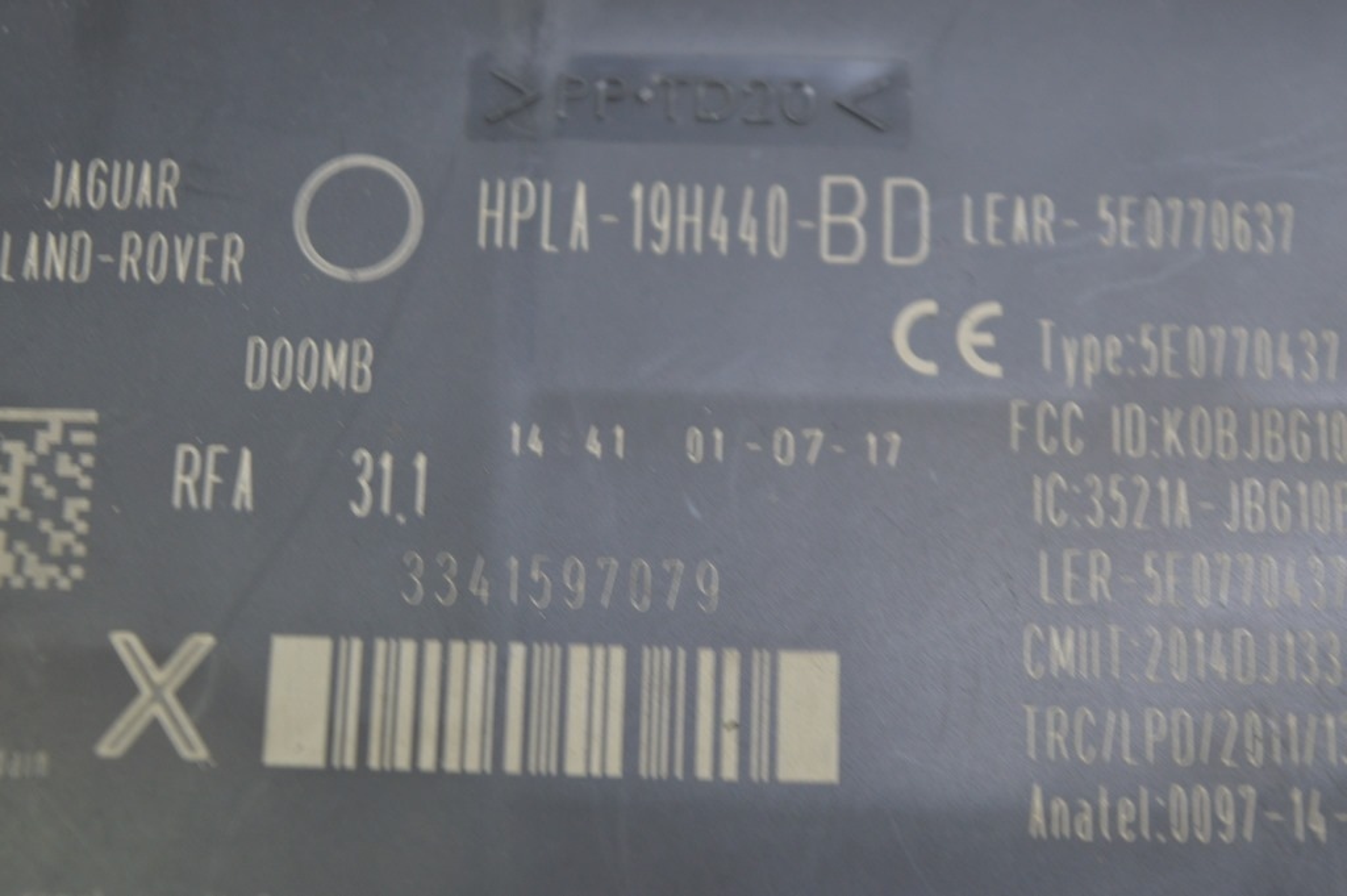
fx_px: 3084
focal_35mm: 82
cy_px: 448
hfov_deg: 24.6
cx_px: 674
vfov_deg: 16.5
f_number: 5.6
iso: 400
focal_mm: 55
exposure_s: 1/20
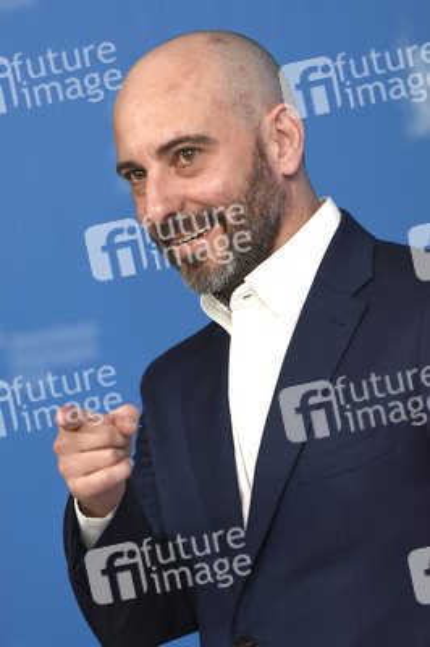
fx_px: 3903
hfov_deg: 6.3
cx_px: 215
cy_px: 324
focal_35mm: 218
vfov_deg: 9.5
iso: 800
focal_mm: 145
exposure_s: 1/320
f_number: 3.2
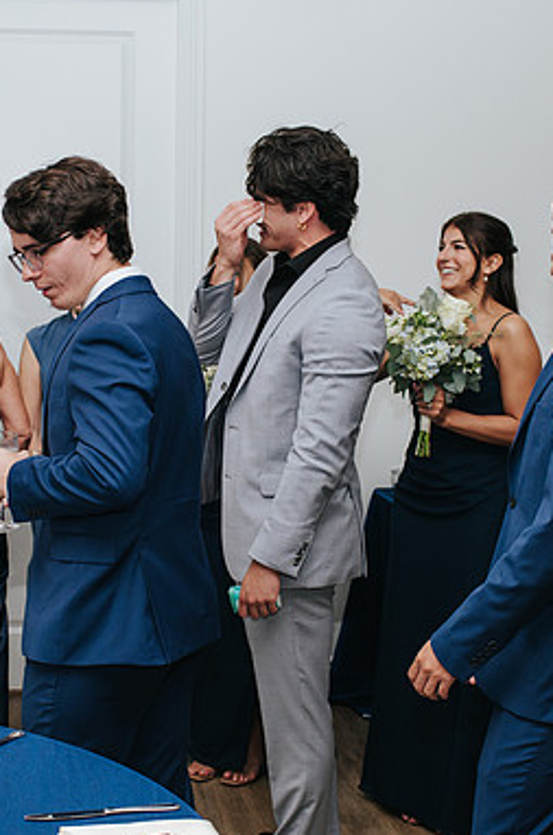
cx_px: 159
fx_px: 1435
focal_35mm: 62
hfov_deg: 21.7
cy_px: 431
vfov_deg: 32.4
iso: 800
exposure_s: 1/200
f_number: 3.5
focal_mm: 35
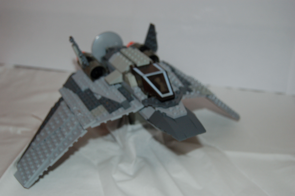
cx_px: 148
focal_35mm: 46
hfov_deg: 42.4
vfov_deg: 28.9
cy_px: 98
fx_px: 381
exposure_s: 1/60
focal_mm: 31
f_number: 4.5
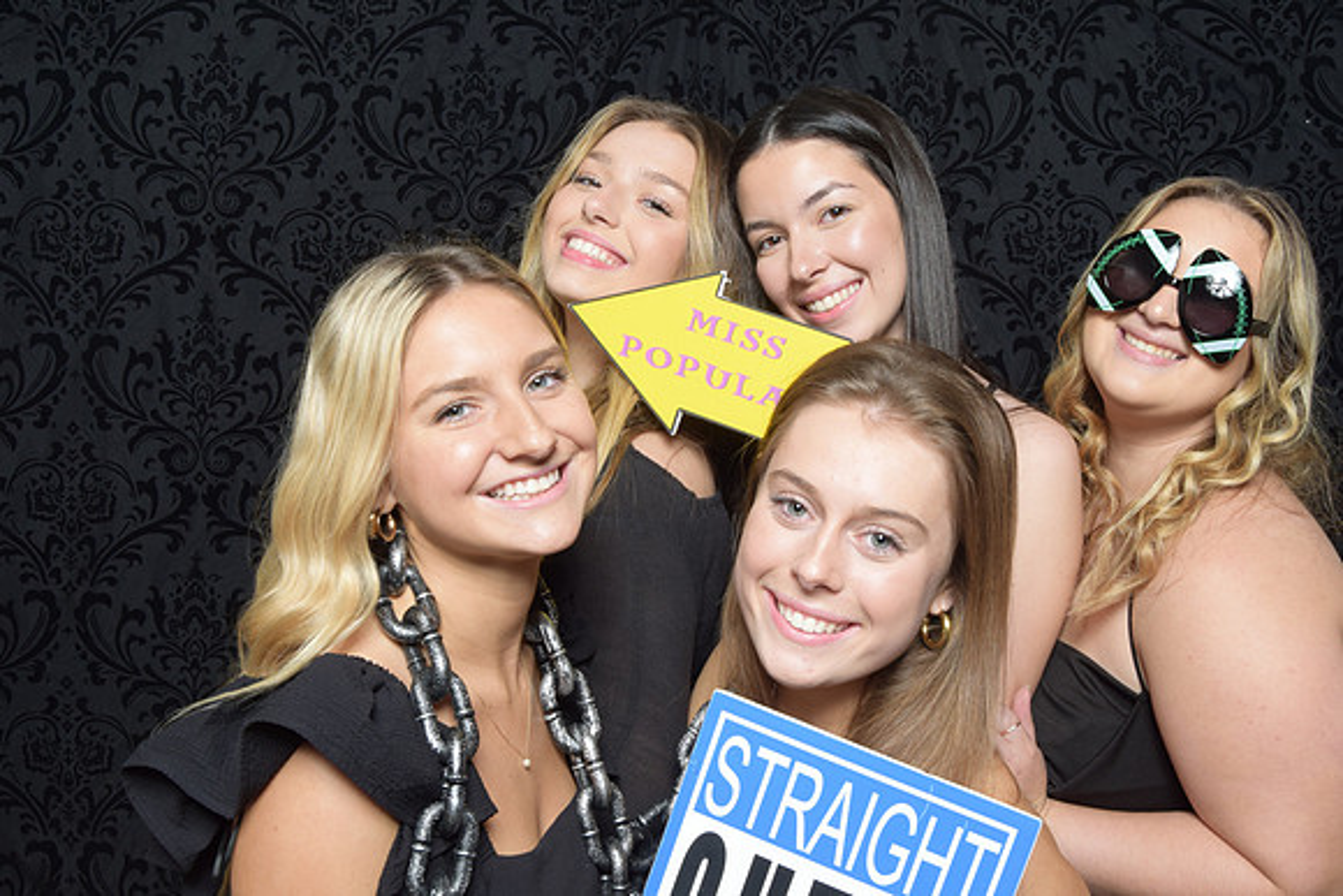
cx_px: 672
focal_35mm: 39
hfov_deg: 49.5
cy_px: 448
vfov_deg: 34.2
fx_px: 1455
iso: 500
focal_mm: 26
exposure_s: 1/60
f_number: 20
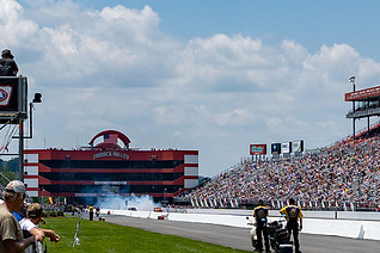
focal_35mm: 123
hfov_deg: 16.6
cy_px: 100
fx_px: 1298
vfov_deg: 11.1
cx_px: 158
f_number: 5.6
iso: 100
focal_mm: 18
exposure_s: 1/2000
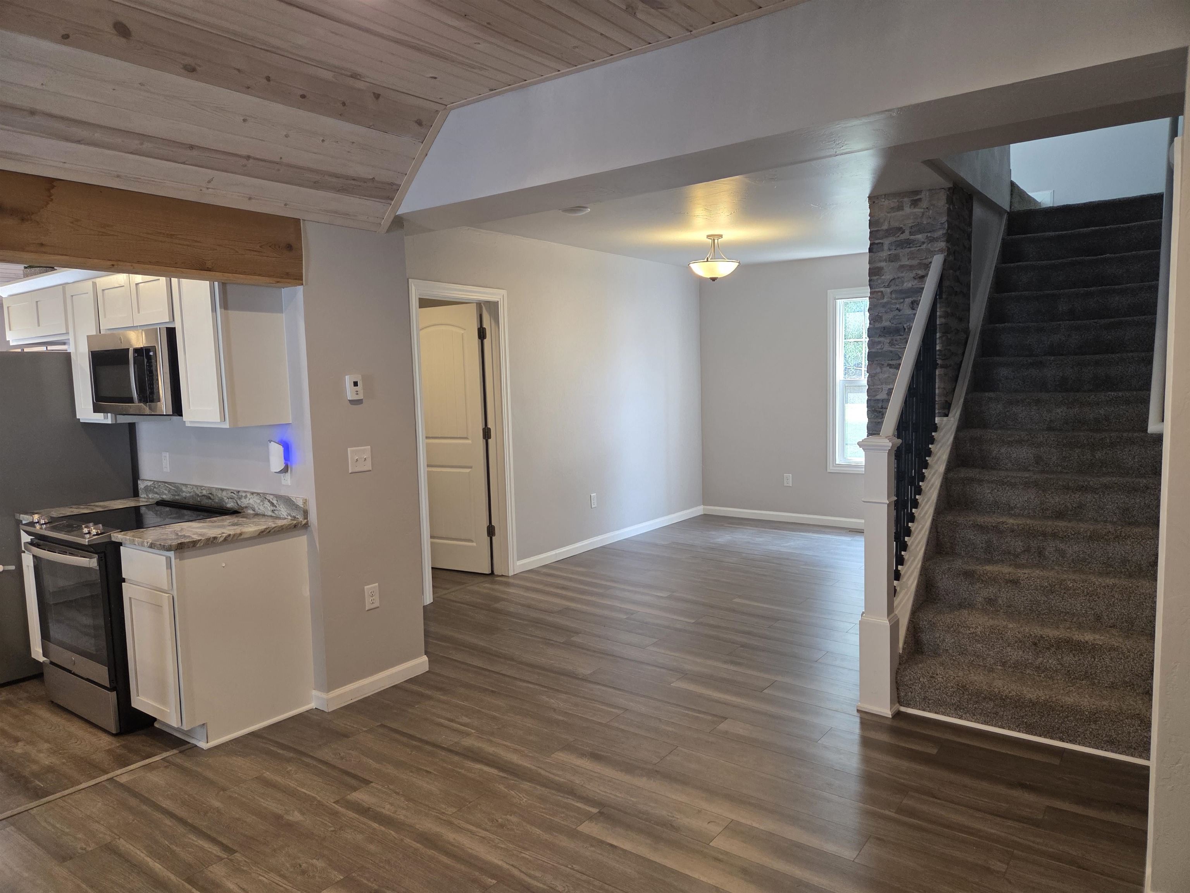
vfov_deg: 58.9
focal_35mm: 23
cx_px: 595
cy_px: 446
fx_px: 791
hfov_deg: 73.9
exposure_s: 1/120
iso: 250
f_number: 1.8
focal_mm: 5.4
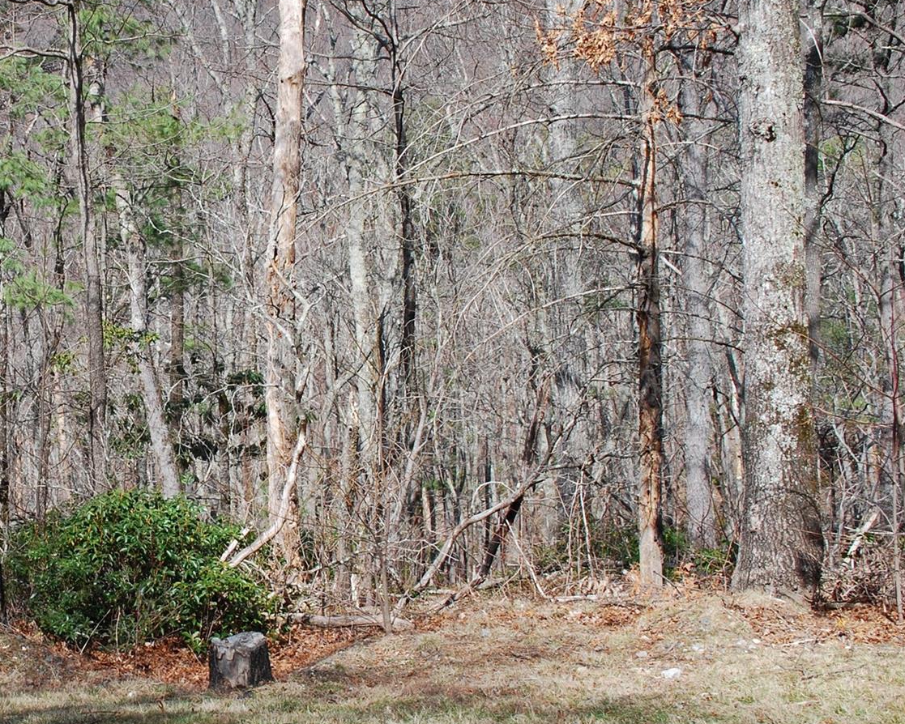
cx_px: 77
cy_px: 322
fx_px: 1661
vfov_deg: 24.6
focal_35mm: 62
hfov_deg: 29.2
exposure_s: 1/160
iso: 200
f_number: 9
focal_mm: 24
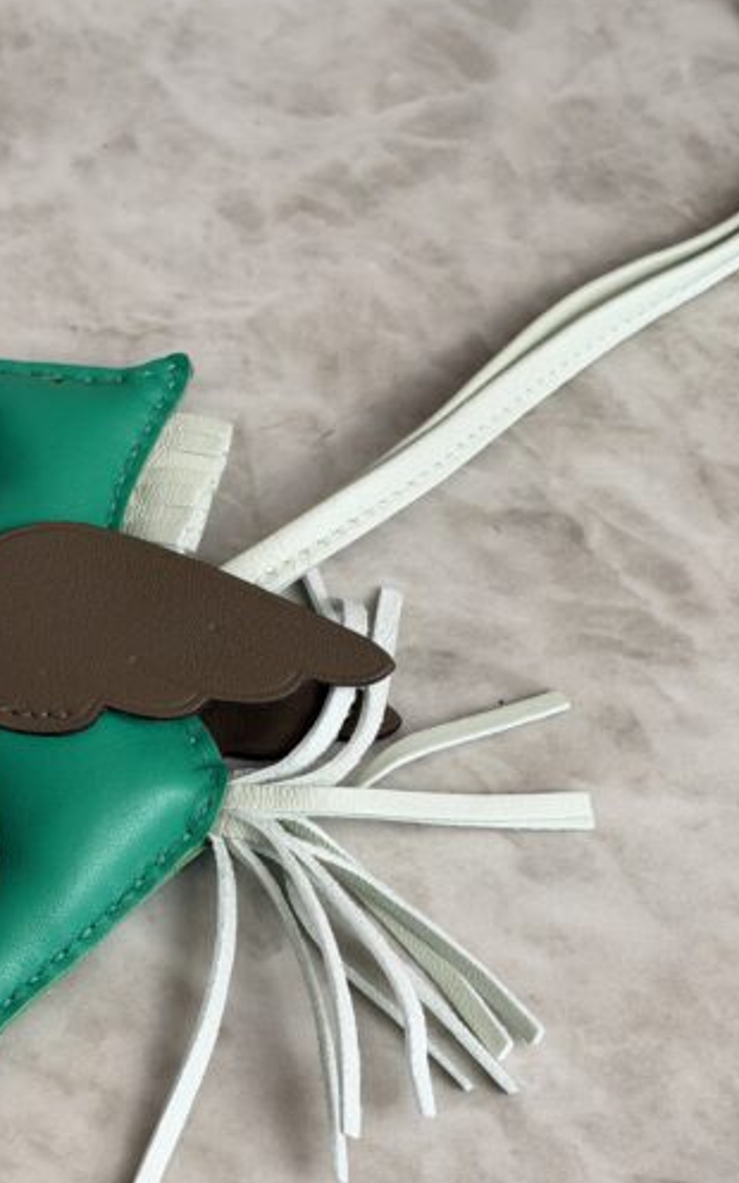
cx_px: 308
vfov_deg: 25.2
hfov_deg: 15.9
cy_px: 580
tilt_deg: -58.3
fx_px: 2642
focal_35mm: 82
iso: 50
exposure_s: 1/120
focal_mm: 6.76
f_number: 1.78
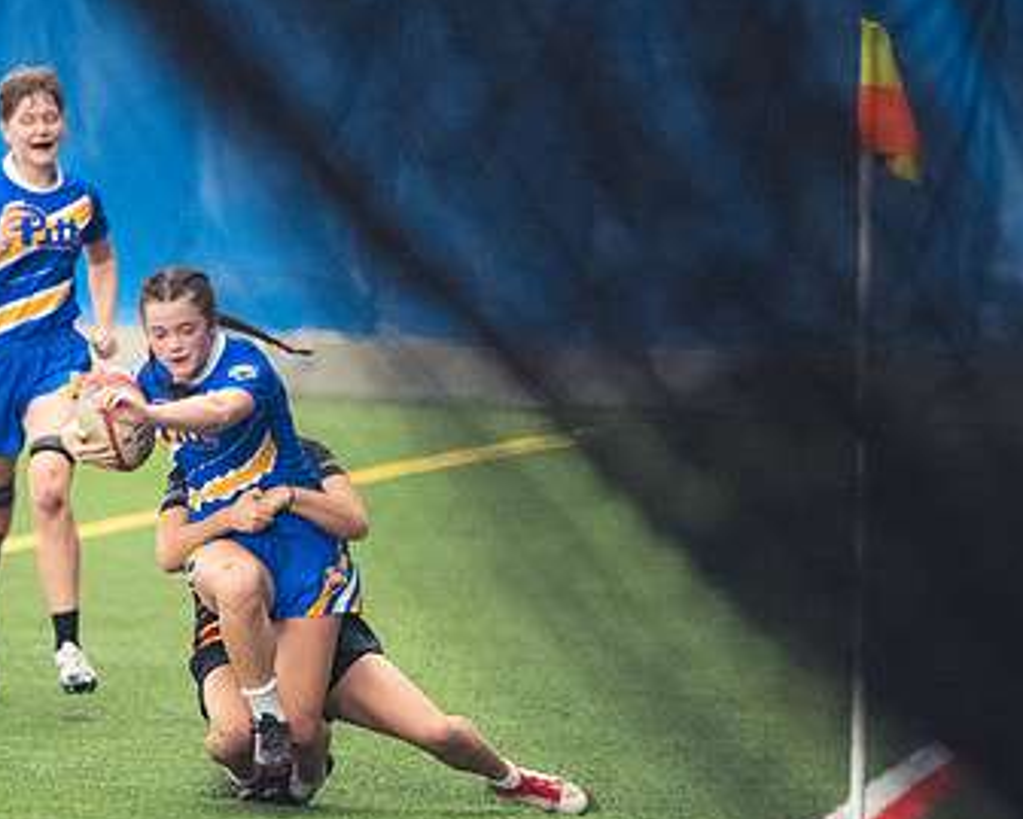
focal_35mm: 424
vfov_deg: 3.7
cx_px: 356
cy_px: 524
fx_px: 12841
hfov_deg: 4.6
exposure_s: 1/320
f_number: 2.8
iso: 6400
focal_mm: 175
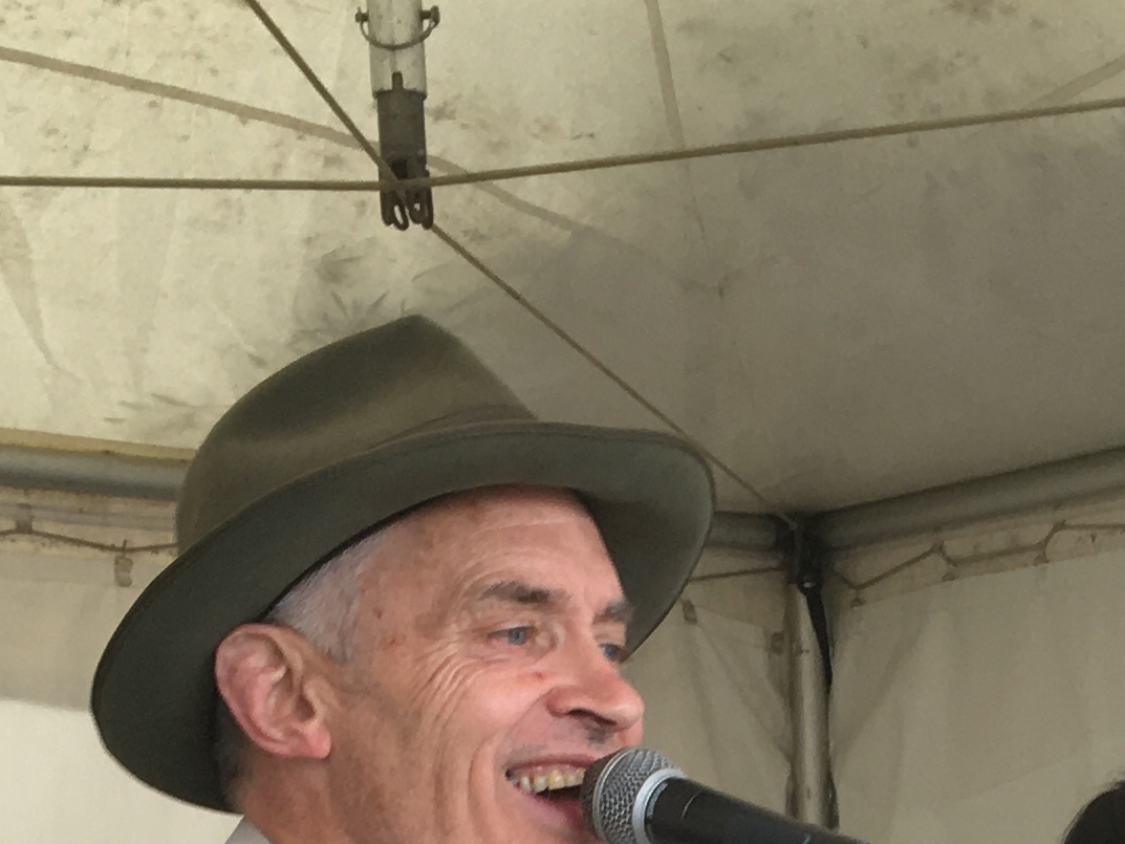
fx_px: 3543
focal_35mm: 109
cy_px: 1375
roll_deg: +3.8
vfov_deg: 12.7
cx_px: 975
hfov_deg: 17.8
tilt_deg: -4.1
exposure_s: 1/100
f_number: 2.2
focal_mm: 4.15
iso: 32
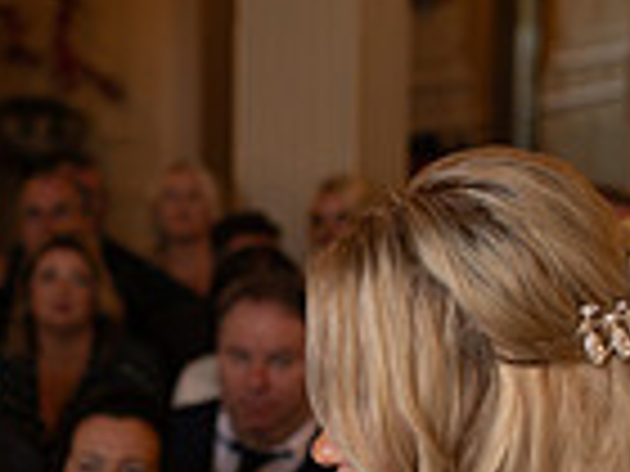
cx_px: 162
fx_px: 2530
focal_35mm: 139
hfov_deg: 14.1
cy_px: 724
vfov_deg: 10.3
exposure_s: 1/125
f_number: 2.5
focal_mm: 35
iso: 250
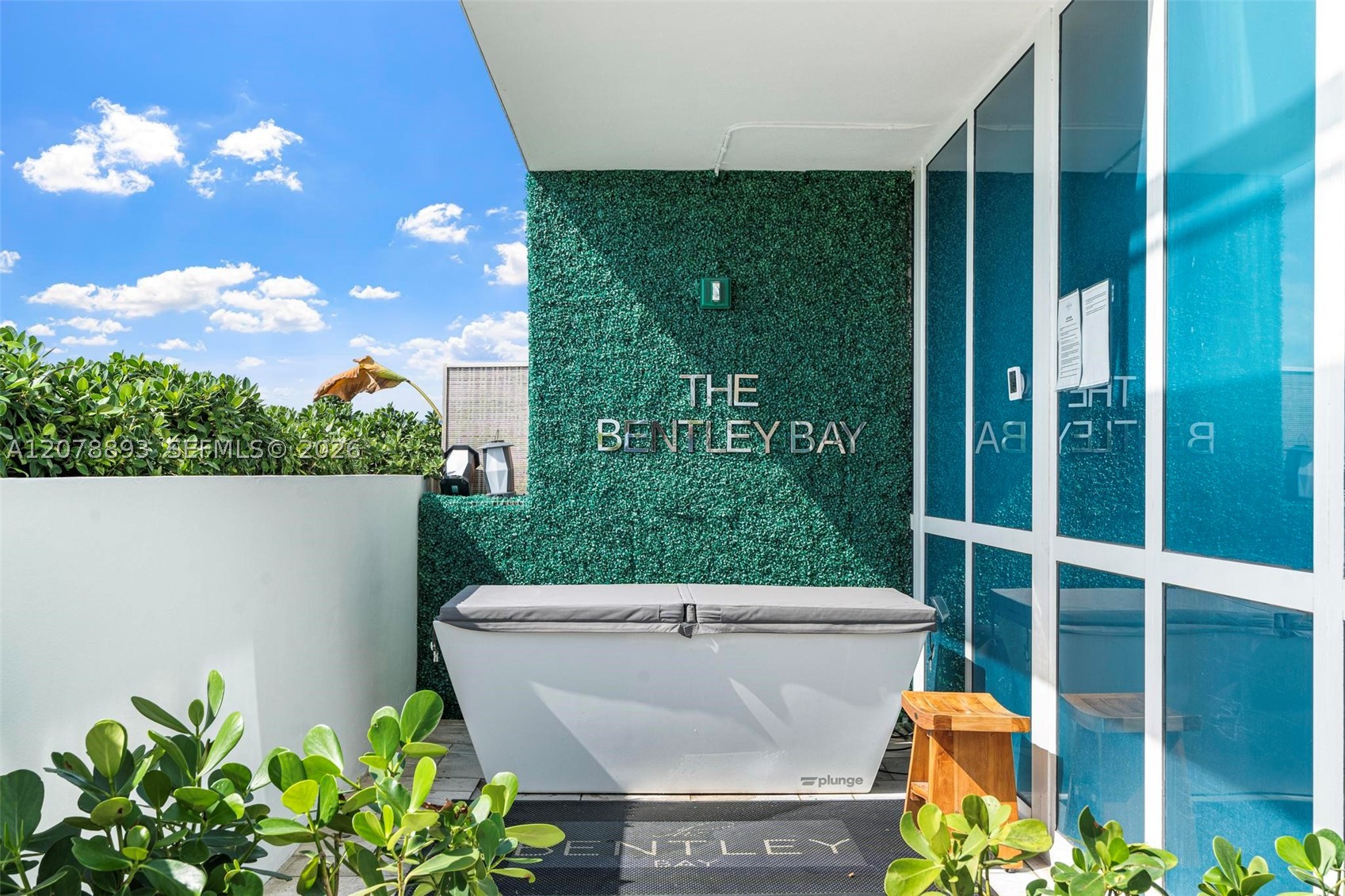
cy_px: 448
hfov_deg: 54.4
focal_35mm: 35
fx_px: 1307
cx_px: 672
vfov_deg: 37.8
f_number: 9
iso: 200
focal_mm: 35
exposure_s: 1/250
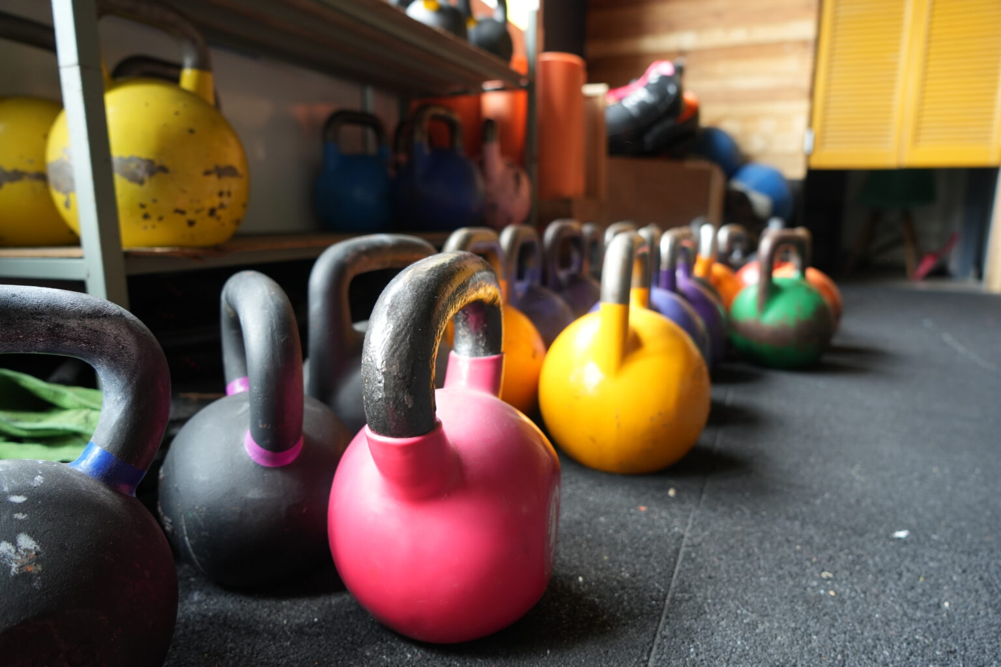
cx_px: 500
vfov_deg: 53.1
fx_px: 667
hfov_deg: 73.7
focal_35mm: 24
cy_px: 334
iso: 500
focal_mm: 24
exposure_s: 1/30
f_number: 4
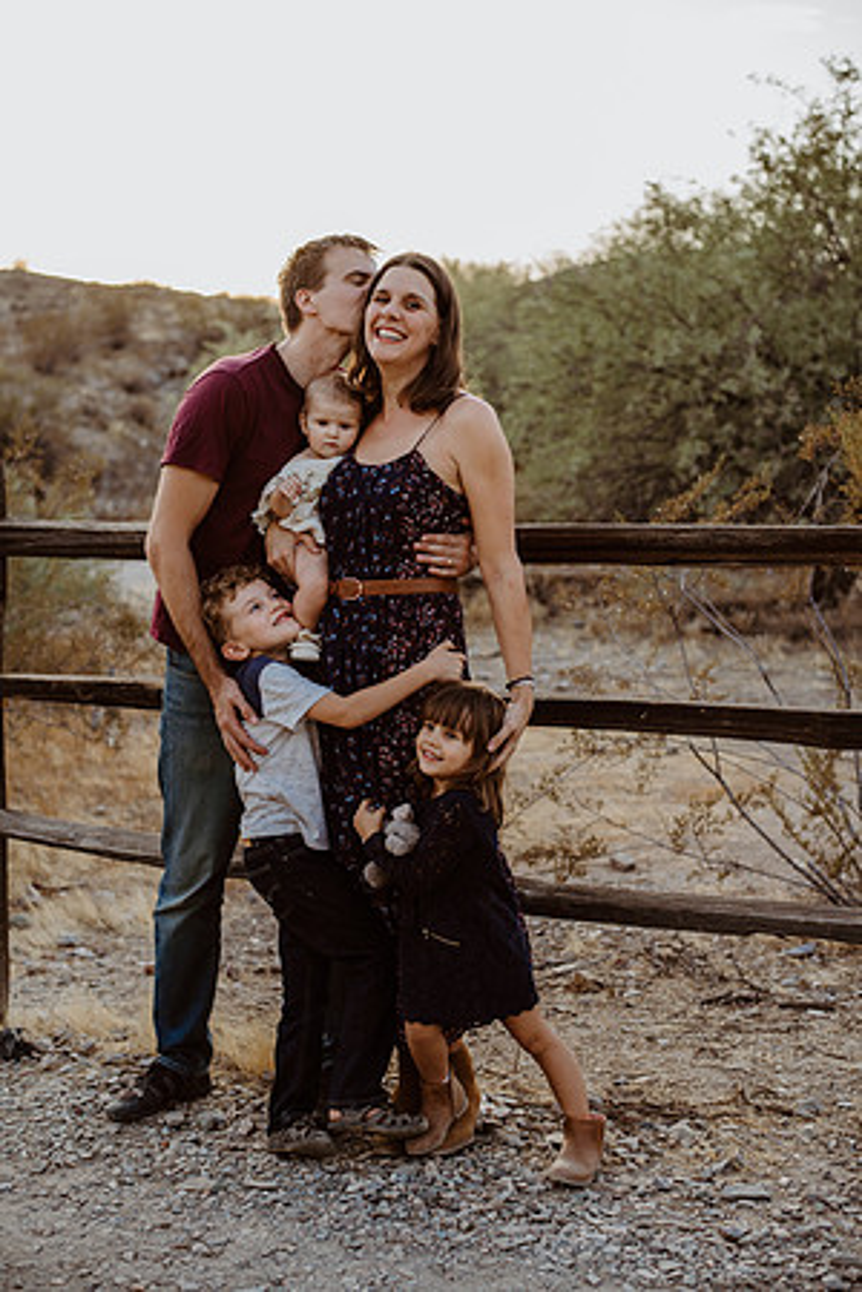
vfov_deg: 39.6
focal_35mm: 50
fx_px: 1796
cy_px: 646
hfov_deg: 27.0
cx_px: 431
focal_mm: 50
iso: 200
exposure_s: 1/400
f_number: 2.8
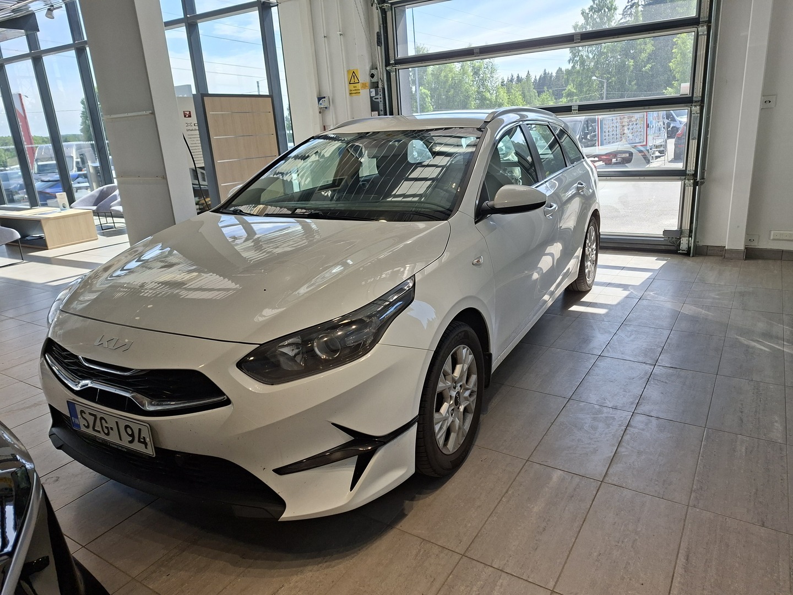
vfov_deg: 58.9
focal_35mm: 23
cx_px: 396
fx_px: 527
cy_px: 298
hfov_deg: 73.9
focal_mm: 5.54
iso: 50
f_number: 1.8
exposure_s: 1/607
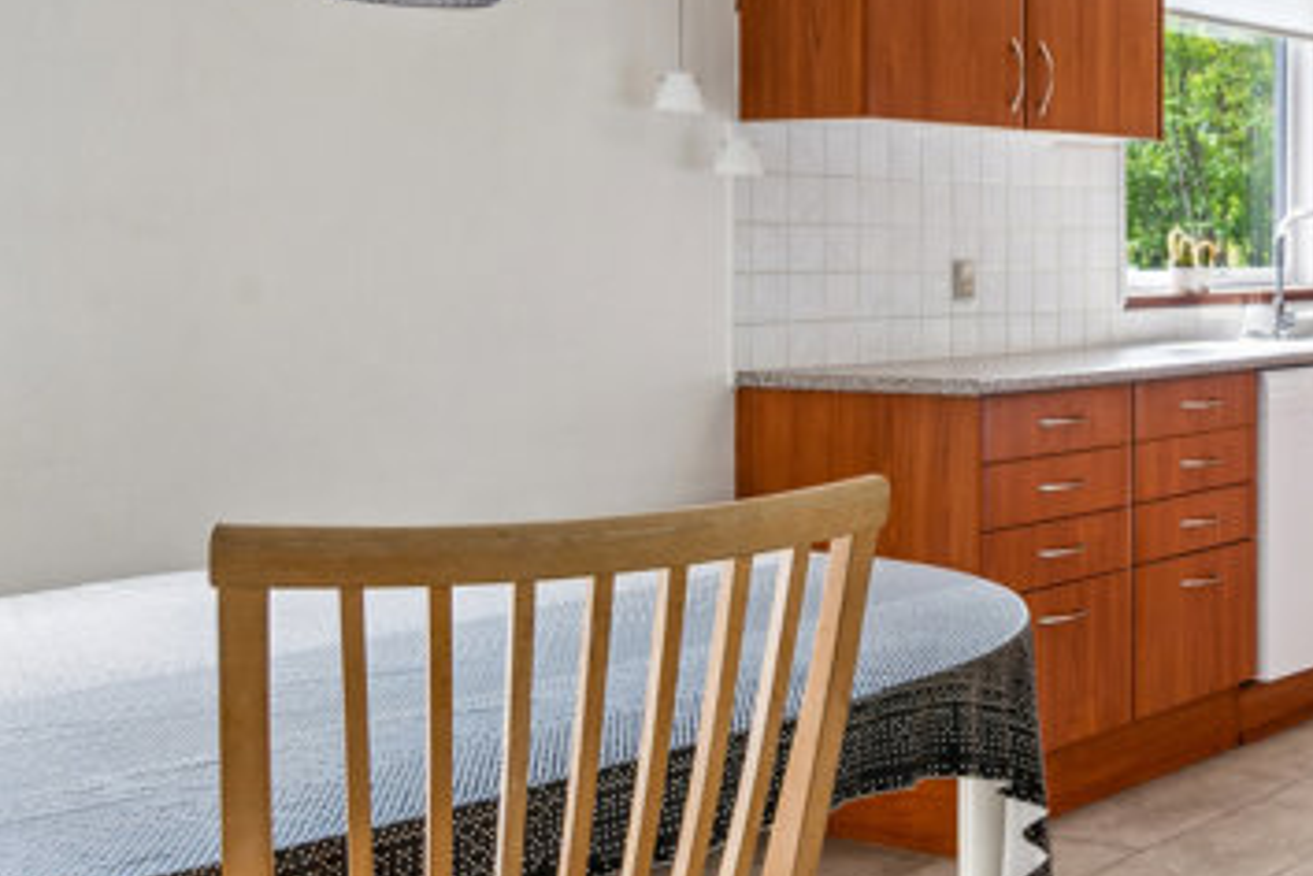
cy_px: 254
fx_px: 1896
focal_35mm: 52
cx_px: 1417
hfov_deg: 33.6
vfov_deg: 25.8
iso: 800
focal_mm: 23
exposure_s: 1/125
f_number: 8
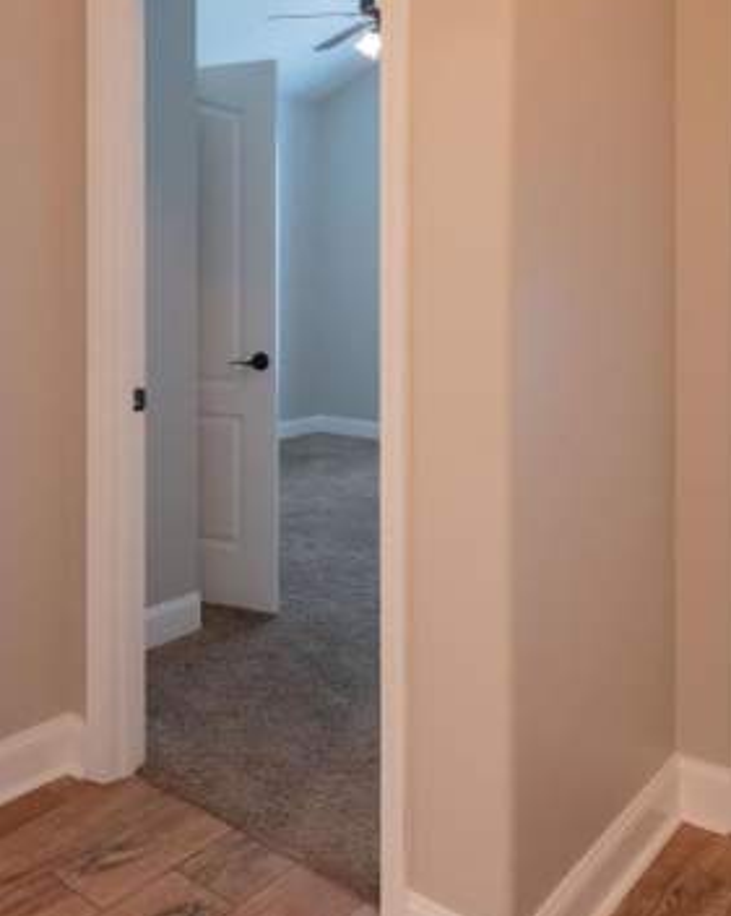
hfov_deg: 45.1
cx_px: 247
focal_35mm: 32
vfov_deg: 54.4
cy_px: 295
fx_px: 867
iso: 1250
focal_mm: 10
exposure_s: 1/40
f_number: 4.5
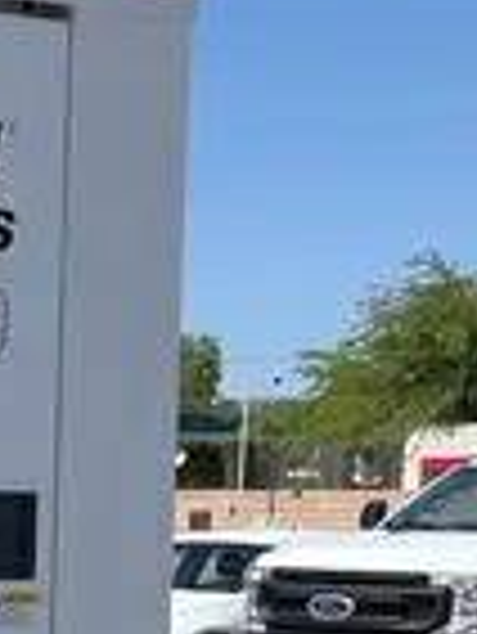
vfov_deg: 14.1
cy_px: 794
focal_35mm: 135
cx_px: -657
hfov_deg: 9.7
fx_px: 2477
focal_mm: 5.1
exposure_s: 1/6173
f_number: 1.6
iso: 50
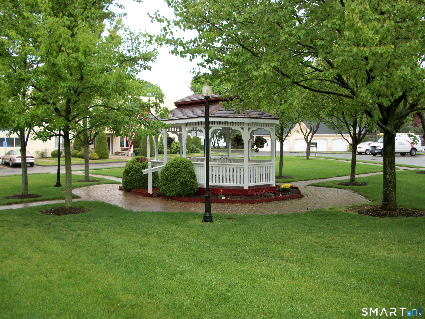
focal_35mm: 35
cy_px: 160
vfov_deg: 40.7
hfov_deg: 52.6
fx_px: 430
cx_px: 212
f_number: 3.1
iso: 80
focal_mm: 6.3
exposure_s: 1/100
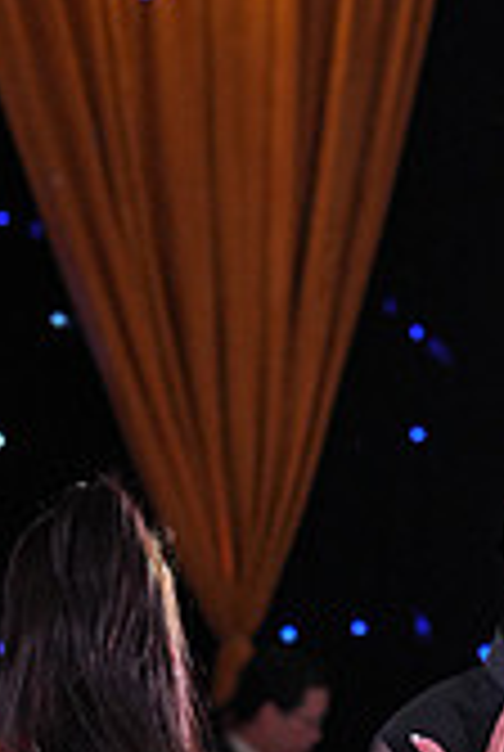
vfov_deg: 6.2
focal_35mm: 326
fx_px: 6817
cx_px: 295
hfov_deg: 4.2
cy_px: 1076
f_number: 4
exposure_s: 1/400
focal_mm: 94
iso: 1250
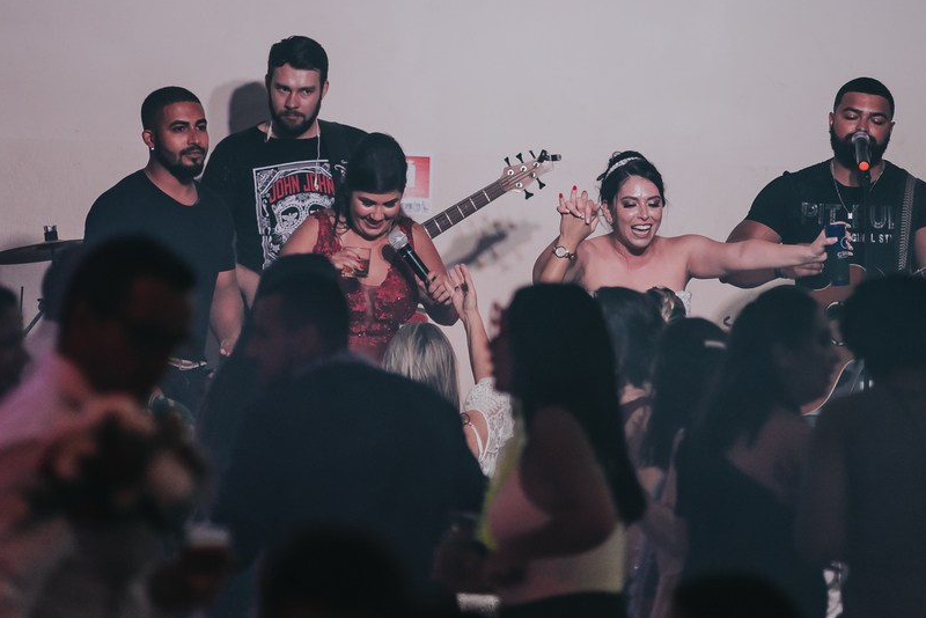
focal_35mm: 310
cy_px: 198
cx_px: 530
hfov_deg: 6.6
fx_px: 7976
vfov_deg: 4.4
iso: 1600
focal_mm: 200
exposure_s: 1/250
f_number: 2.8
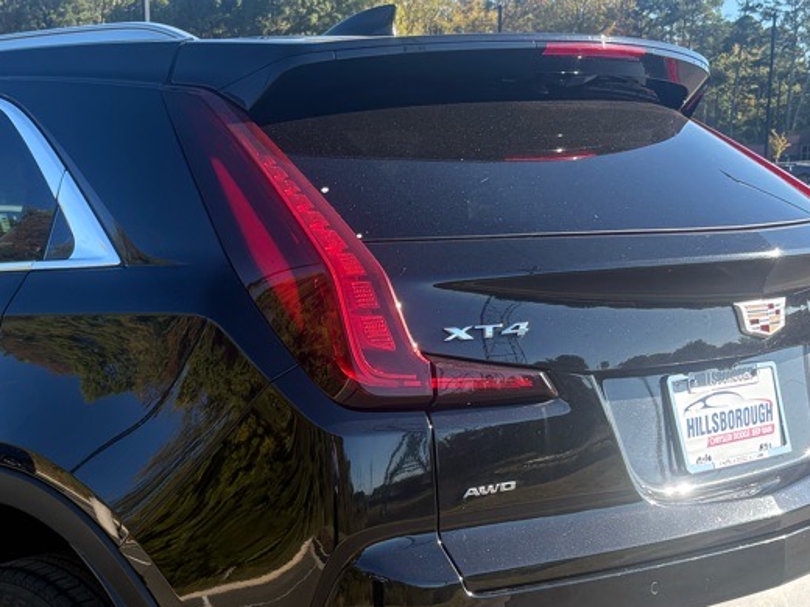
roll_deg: +1.4
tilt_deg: -12.6
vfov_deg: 22.5
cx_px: 195
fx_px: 1498
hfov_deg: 29.7
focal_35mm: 64
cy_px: 512
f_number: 1.6
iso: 64
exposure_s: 1/1016
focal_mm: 5.96
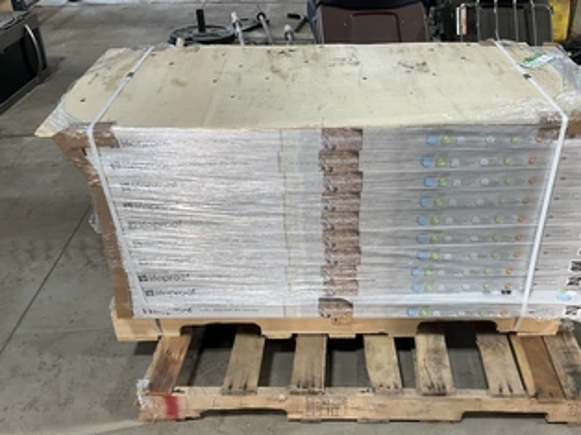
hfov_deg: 49.9
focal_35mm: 37
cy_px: 241
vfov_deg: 38.6
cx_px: 348
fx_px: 621
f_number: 1.8
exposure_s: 1/60
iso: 64
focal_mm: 3
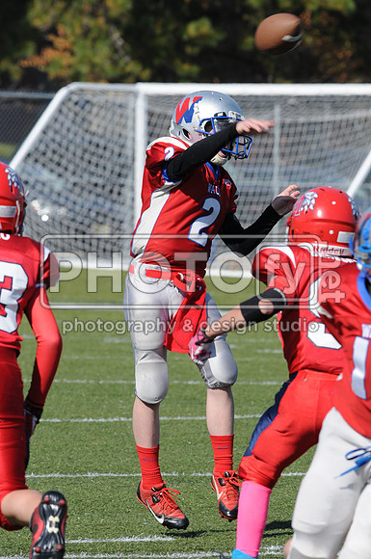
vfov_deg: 4.6
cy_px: 280
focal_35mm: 450
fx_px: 6977
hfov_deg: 3.0
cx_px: 186
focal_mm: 300
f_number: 9
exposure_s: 1/500
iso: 200
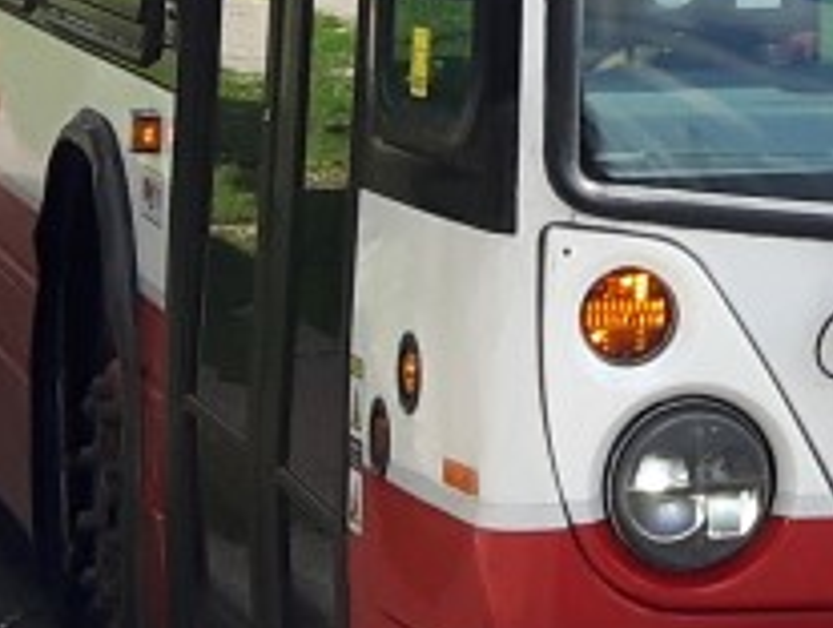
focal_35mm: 153
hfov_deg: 12.6
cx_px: 994
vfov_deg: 9.6
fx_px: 3688
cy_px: -189
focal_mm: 3.7
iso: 40
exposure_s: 1/775
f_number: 1.9
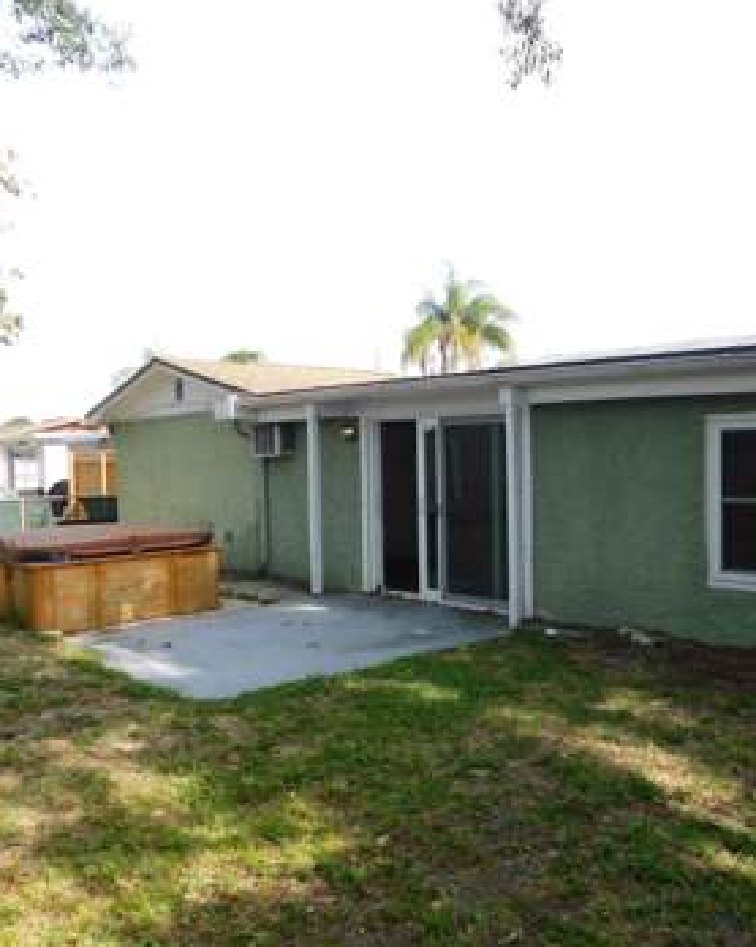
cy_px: 487
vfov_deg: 57.2
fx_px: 868
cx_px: 498
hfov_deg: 46.4
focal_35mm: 31
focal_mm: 4
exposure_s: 1/640
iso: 125
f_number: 3
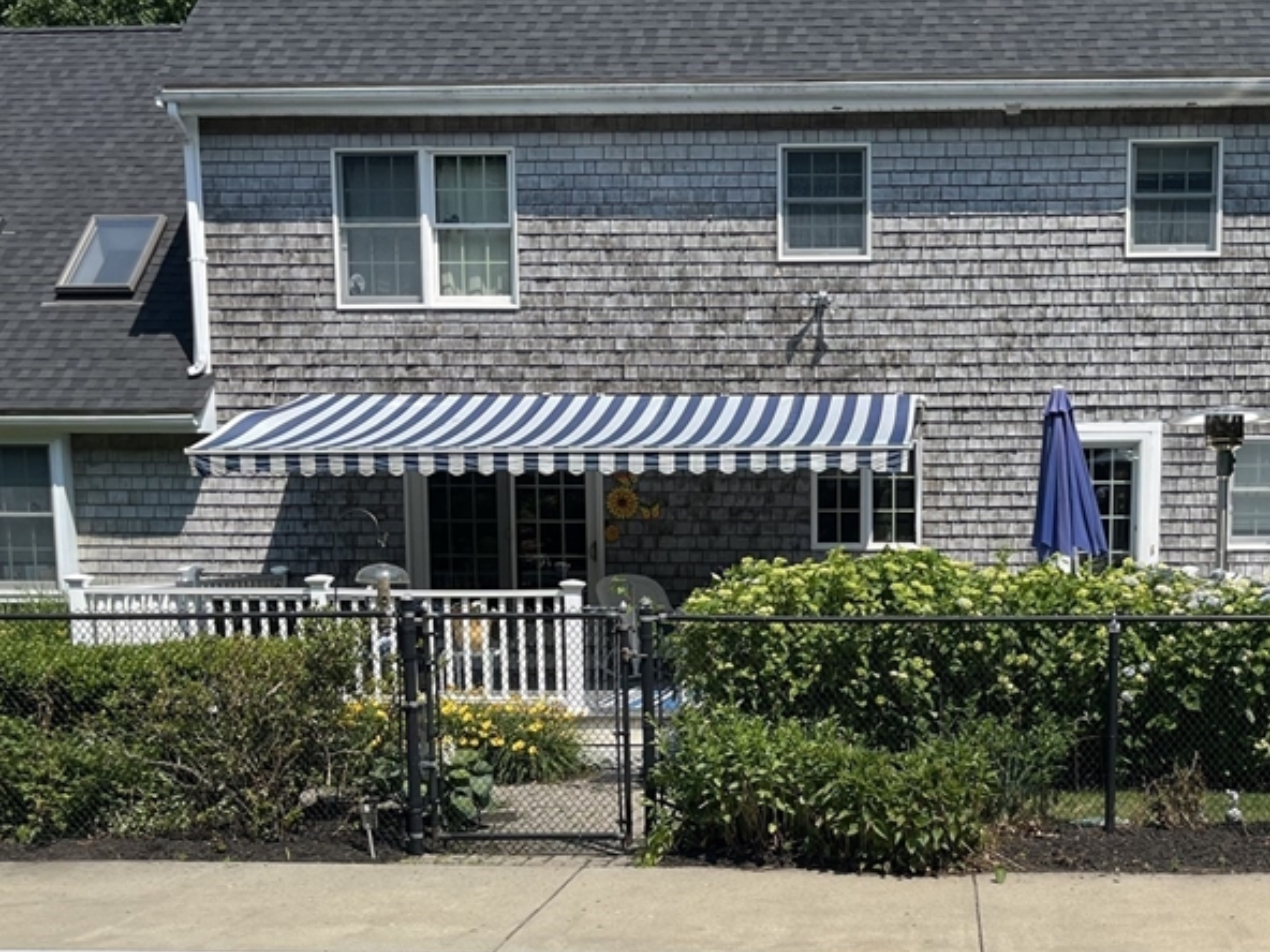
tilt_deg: -6.6
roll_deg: +1.0
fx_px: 1651
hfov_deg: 41.6
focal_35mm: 45
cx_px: 841
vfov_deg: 31.5
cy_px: 733
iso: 50
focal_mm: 5.1
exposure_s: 1/4149
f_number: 1.6
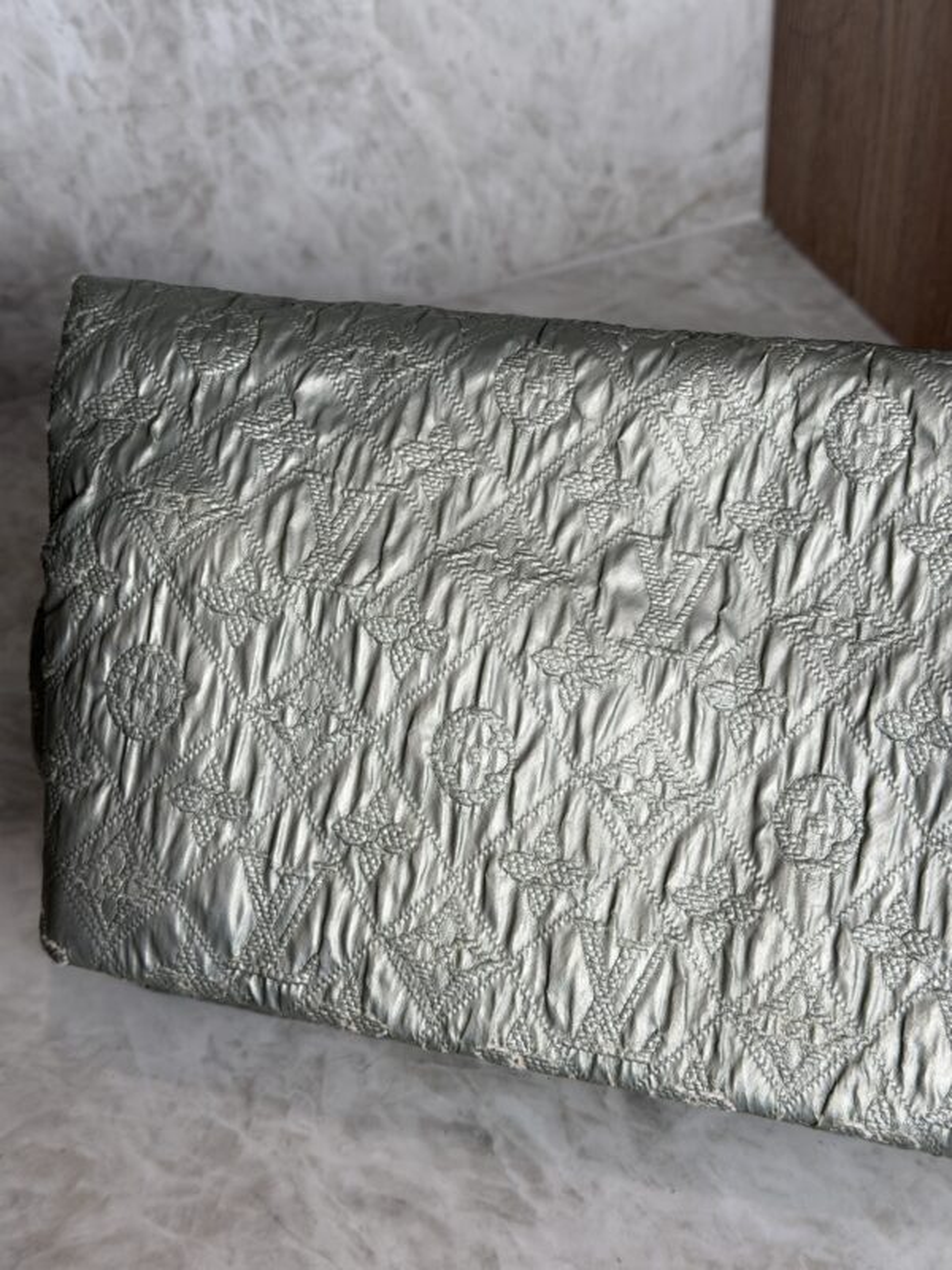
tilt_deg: -41.0
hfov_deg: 30.3
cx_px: 476
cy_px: 635
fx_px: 1760
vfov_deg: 39.7
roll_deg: +3.7
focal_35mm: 48
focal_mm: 6.76
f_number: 1.78
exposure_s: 1/120
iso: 64
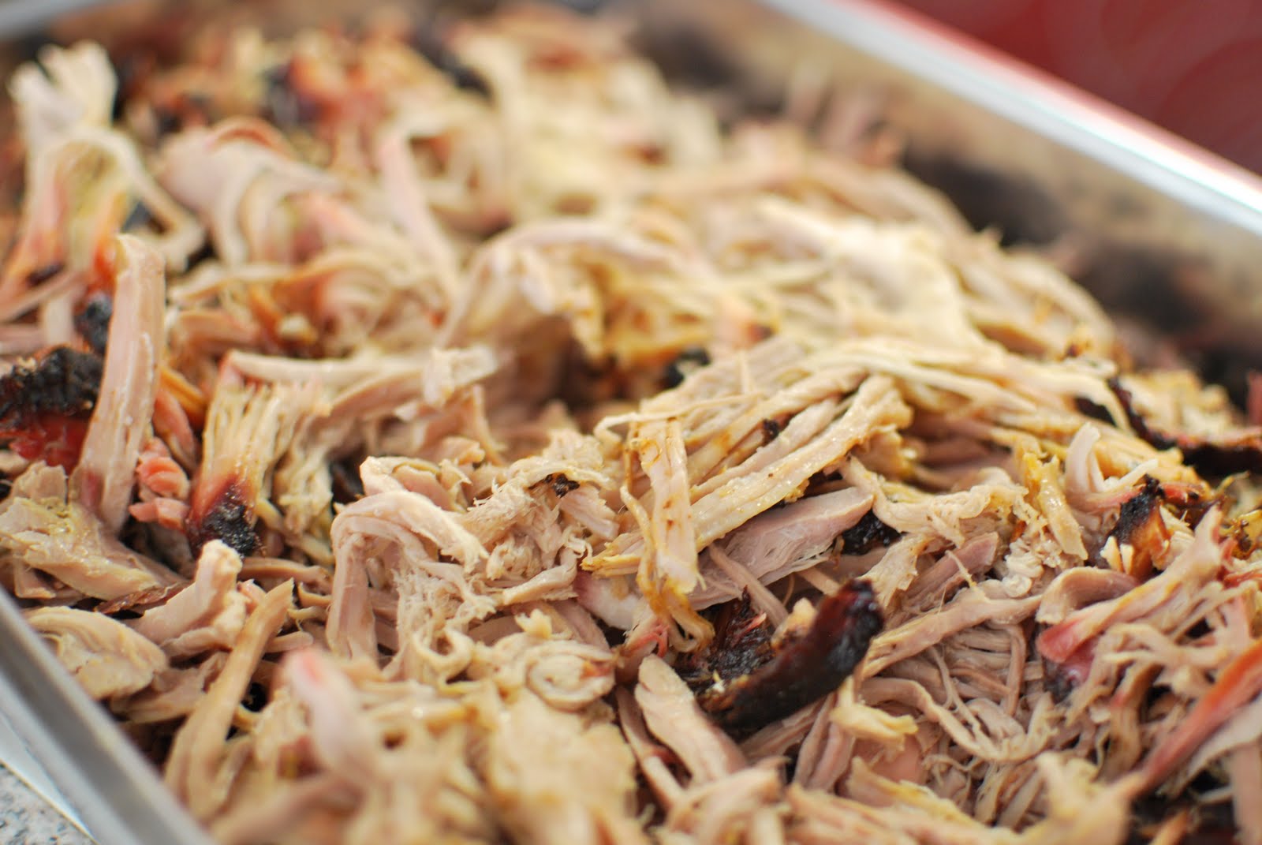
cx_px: 631
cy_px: 422
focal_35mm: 52
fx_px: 1843
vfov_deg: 25.8
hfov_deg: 37.8
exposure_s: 1/30
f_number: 2.2
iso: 400
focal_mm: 35
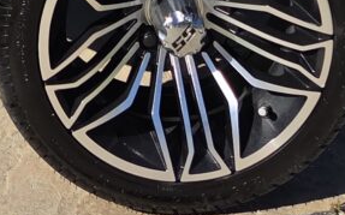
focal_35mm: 136
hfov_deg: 15.1
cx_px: -8
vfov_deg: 8.2
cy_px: -431
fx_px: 1278
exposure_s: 1/4885
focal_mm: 5.4
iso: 80
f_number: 1.8
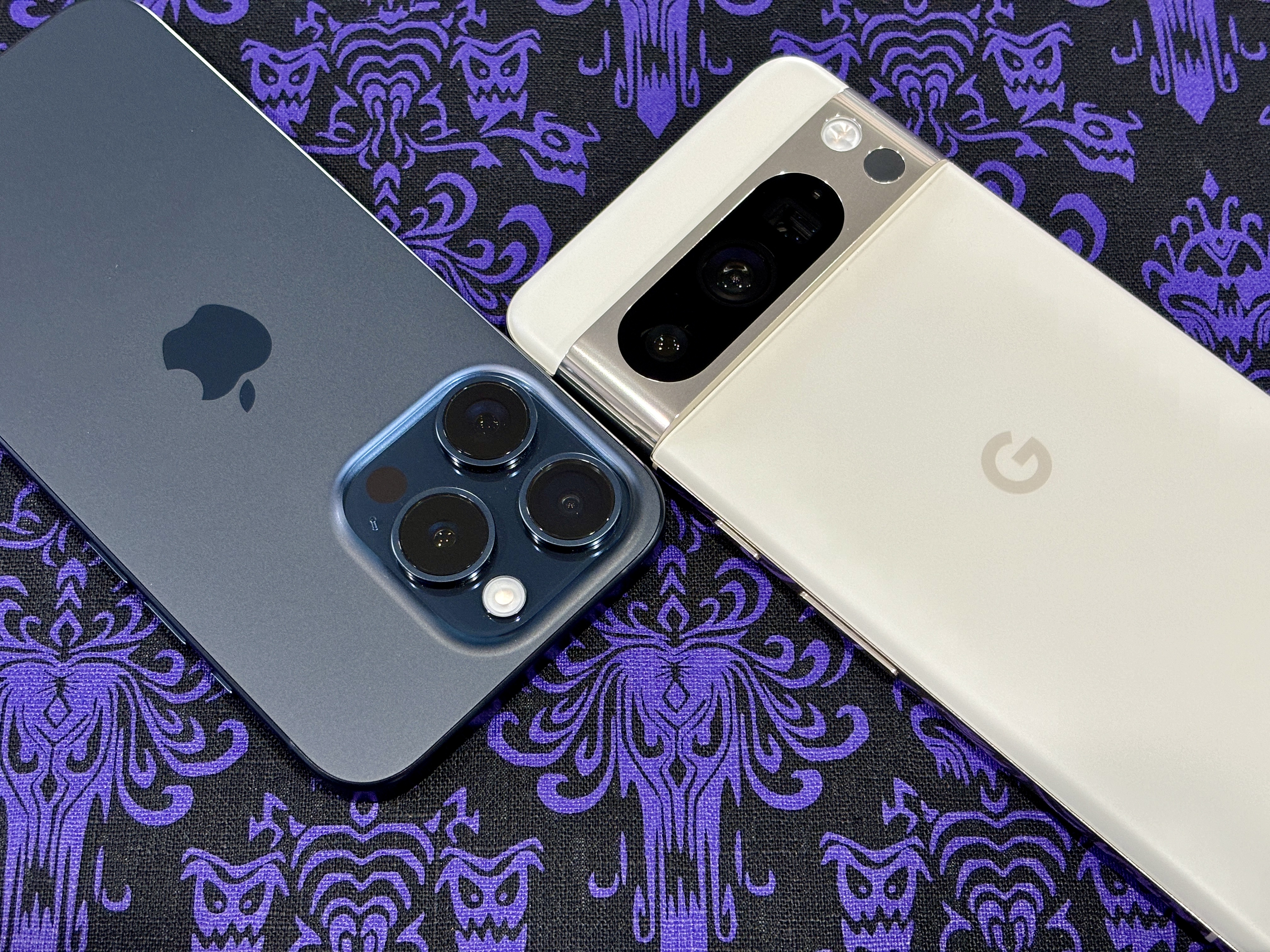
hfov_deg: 36.8
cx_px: 635
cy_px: 476
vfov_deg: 28.0
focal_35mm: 52
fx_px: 1908
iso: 125
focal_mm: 5.96
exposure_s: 1/60
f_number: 1.6
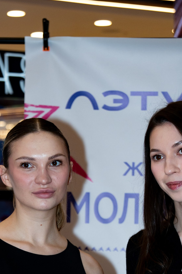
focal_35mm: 151
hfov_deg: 9.1
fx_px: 1145
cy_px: 250
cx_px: 89
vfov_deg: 13.5
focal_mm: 41
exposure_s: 1/400
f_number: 2.8
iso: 320
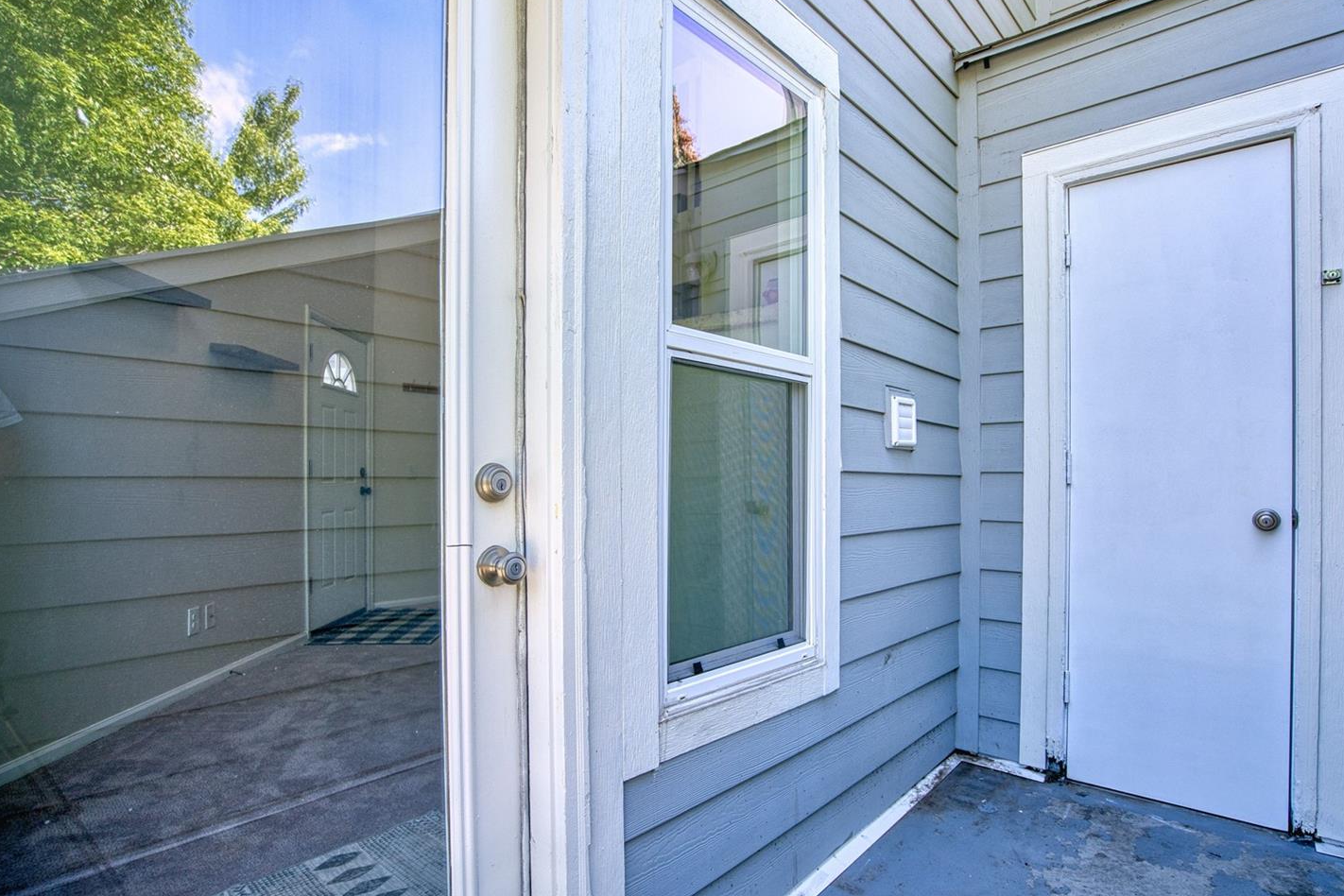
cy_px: 477
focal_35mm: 18
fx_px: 672
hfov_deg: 89.8
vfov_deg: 67.3
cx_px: 722
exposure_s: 1/400
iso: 500
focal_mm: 16
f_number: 4
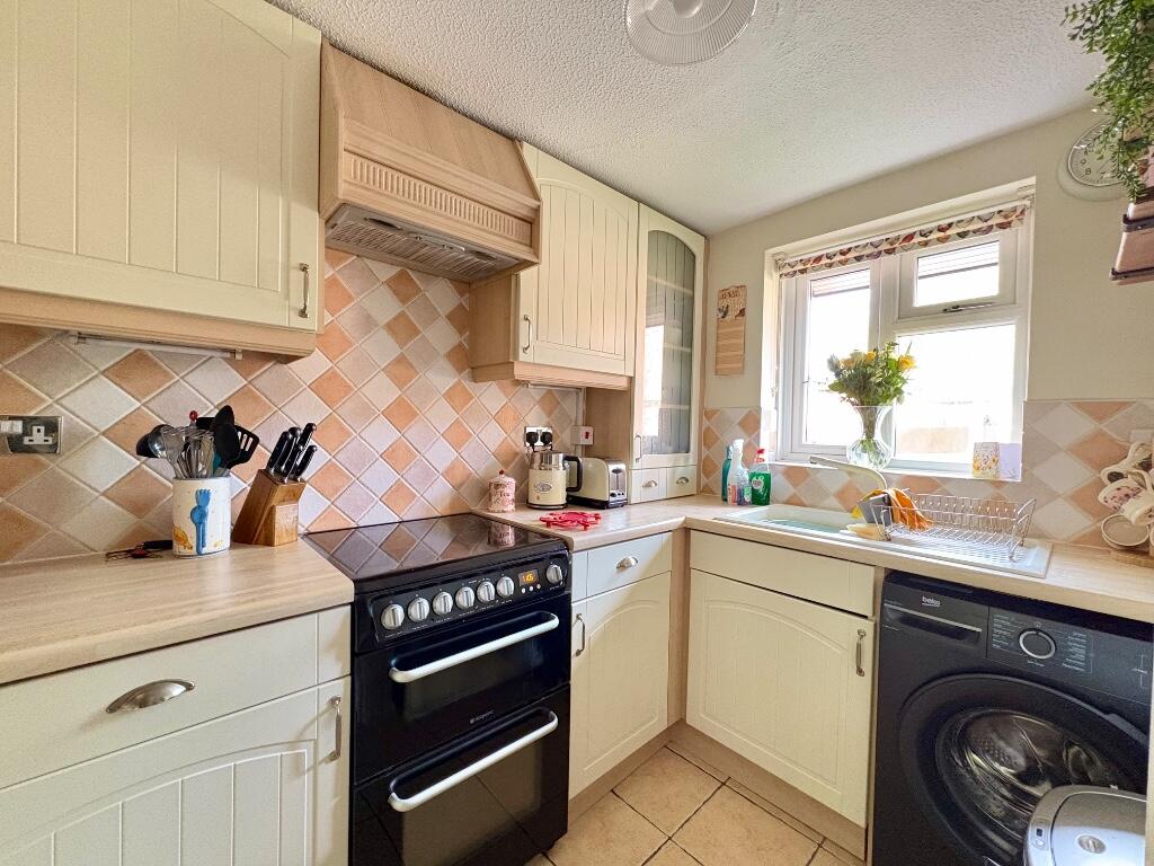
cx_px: 577
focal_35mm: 14
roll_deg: -0.6
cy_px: 433
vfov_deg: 85.7
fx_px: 467
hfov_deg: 102.1
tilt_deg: +0.0
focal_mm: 2.22
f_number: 2.2
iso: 800
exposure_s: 1/60
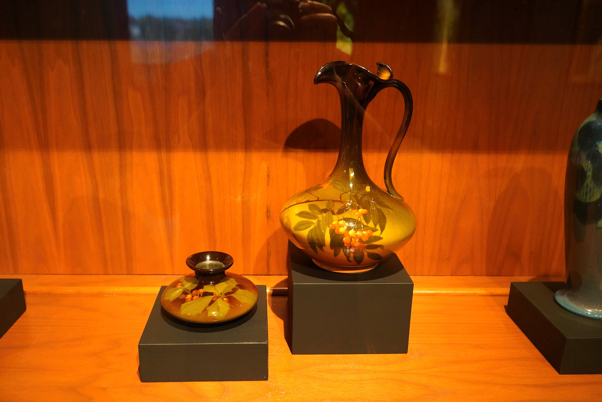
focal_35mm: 31
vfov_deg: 42.3
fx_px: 518
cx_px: 301
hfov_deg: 60.3
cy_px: 201
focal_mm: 31
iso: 6400
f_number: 5
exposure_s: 1/100
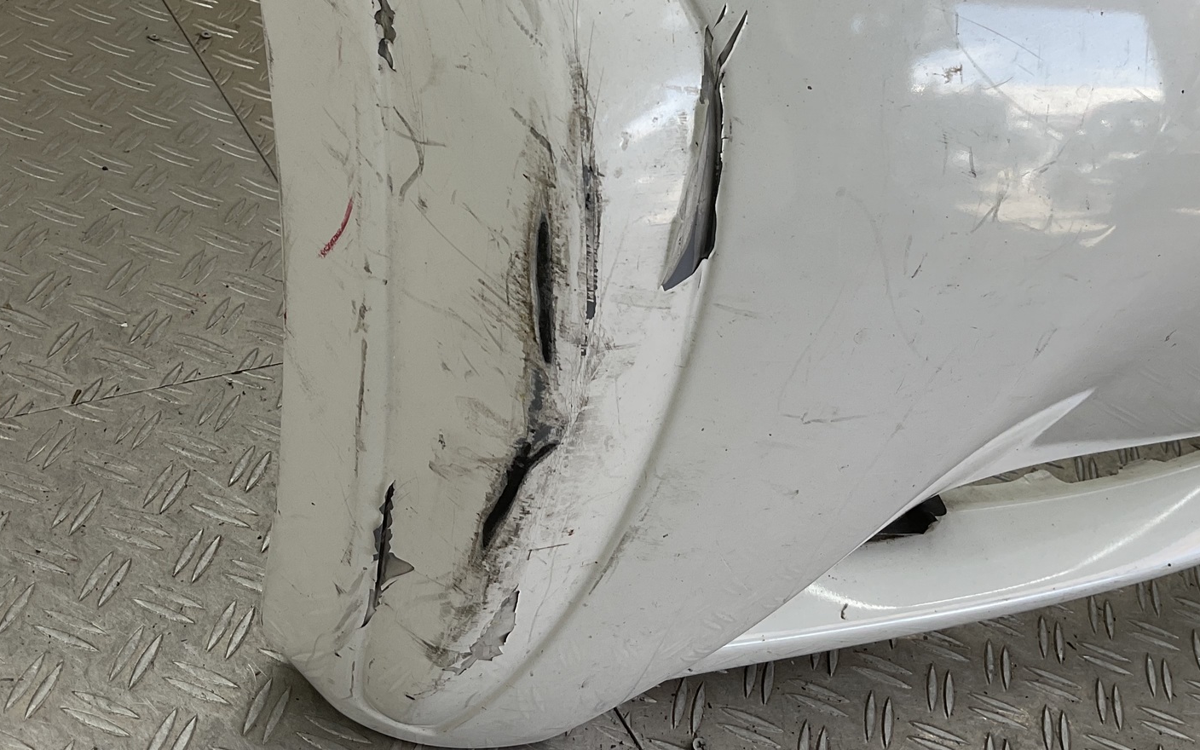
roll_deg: -20.4
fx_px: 1439
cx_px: 595
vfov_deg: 28.4
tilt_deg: -29.9
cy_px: 126
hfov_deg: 45.3
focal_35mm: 44
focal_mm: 3
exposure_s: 1/180
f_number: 1.8
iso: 16
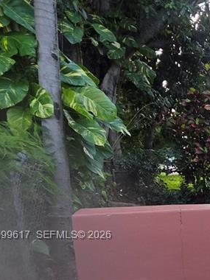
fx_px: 332
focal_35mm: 41
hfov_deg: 26.5
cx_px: 307
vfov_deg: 43.0
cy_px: 236
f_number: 1.9
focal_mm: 2.2
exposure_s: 1/257
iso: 40
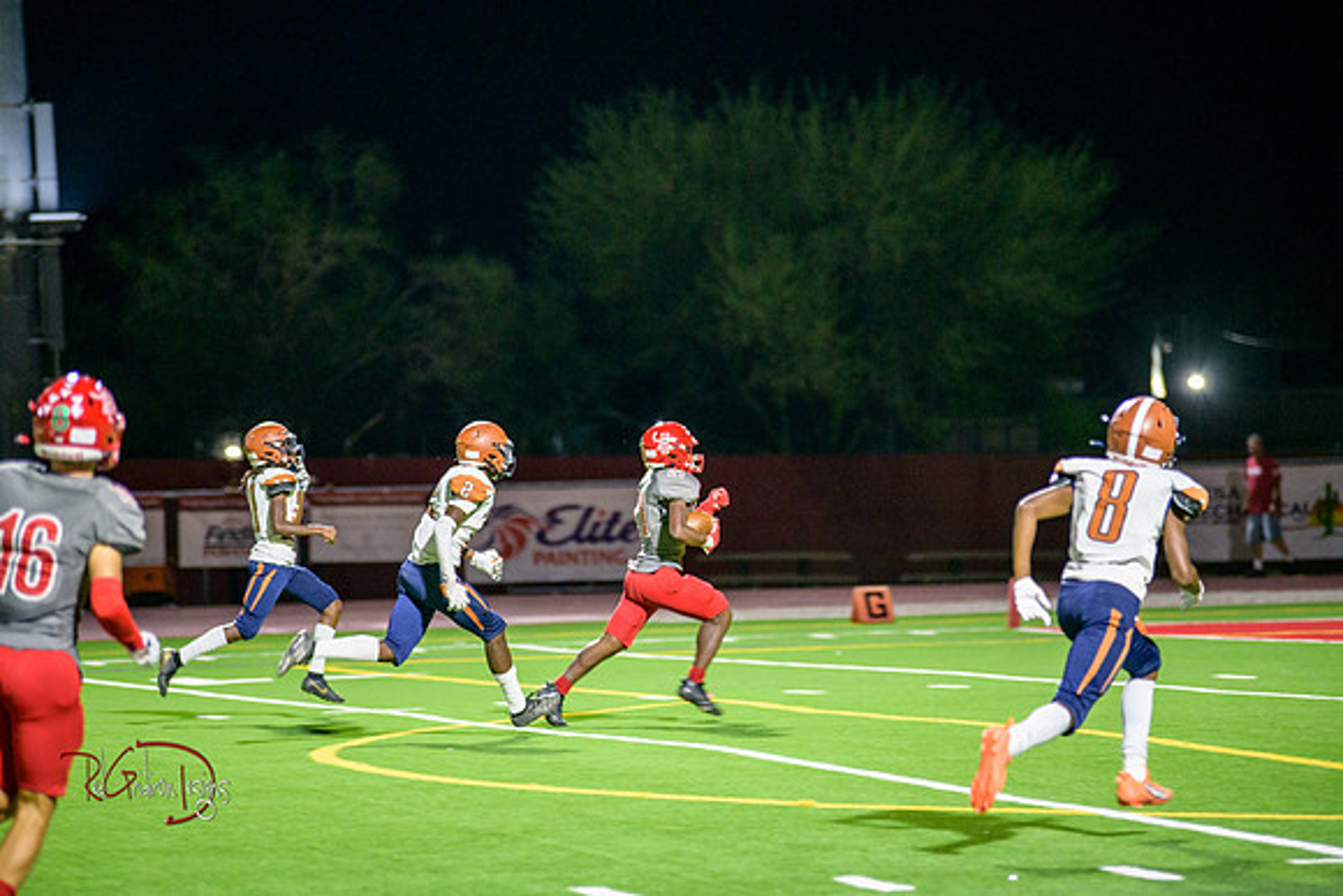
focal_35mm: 165
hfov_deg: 12.4
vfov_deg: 8.3
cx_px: 672
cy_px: 448
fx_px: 6157
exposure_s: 1/250
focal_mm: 165
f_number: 2.8
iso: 1600
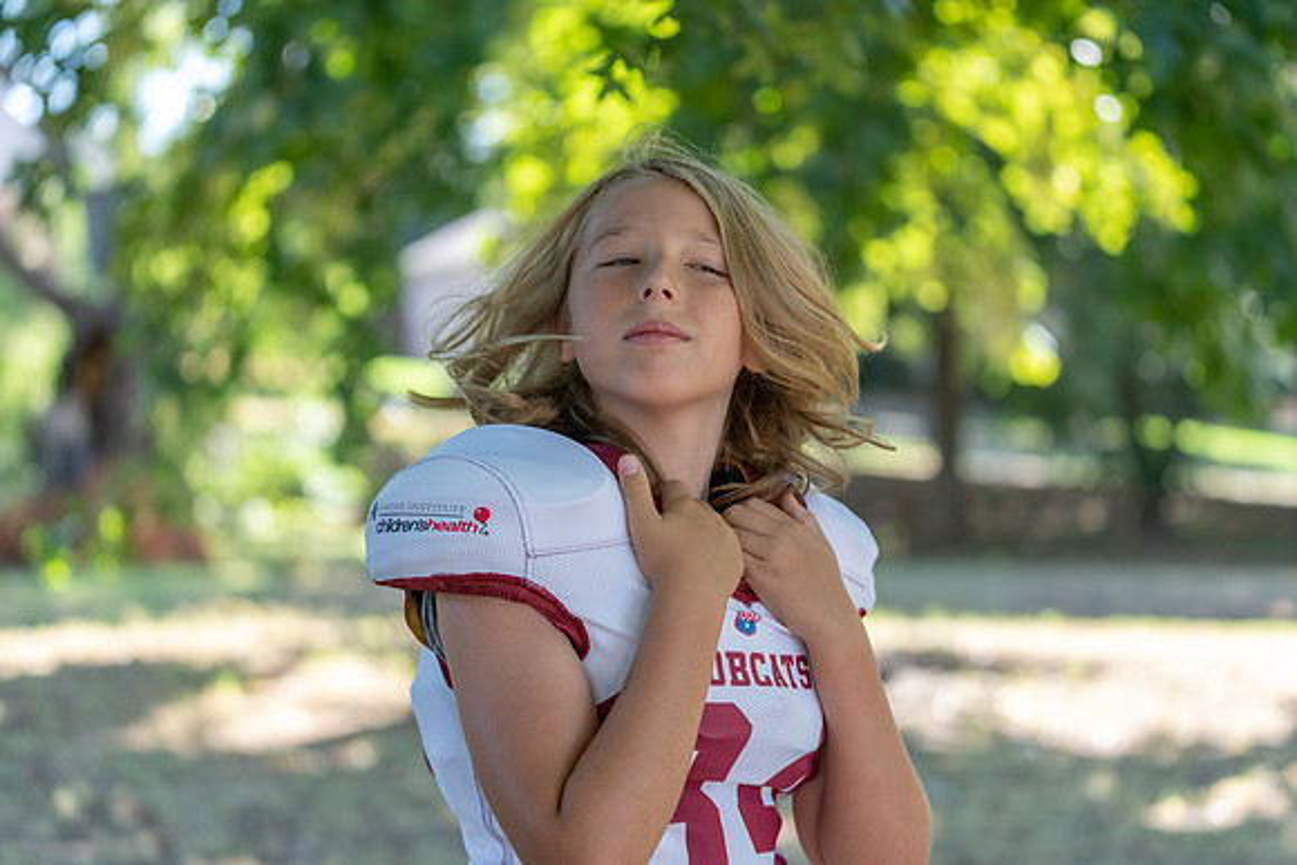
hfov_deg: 28.8
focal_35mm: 70
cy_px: 432
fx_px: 2522
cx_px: 648
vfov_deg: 19.5
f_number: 2.8
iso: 800
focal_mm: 70
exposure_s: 1/1250
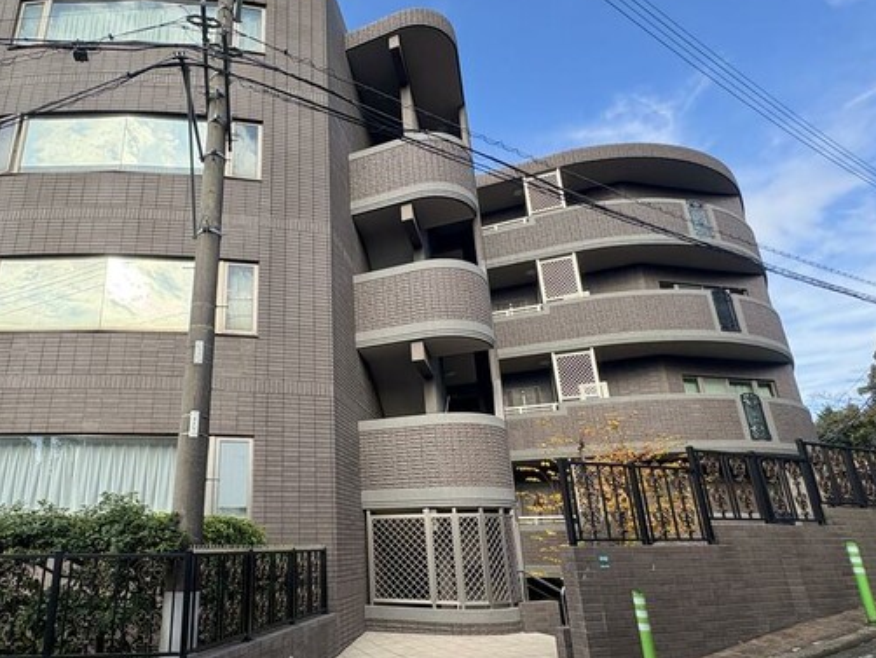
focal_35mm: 20
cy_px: 387
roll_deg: +0.1
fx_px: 506
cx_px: 305
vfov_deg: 65.5
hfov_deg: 79.5
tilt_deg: +17.3
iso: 64
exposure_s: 1/625
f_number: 2.2
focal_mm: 2.22
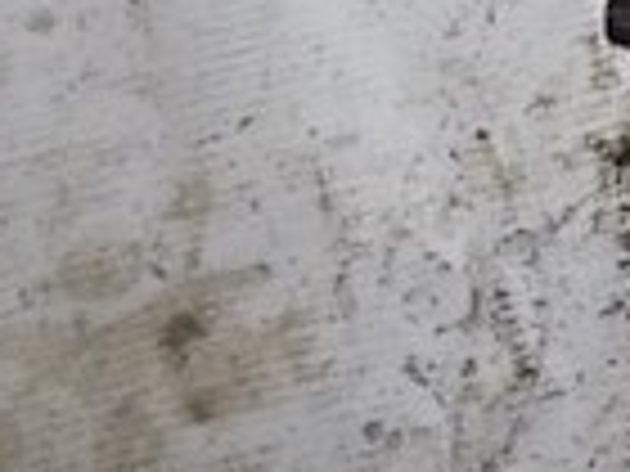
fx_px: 1911
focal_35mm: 105
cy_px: -400
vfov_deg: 12.7
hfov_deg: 15.3
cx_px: 1238
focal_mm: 4
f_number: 3.1
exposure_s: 1/30
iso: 200
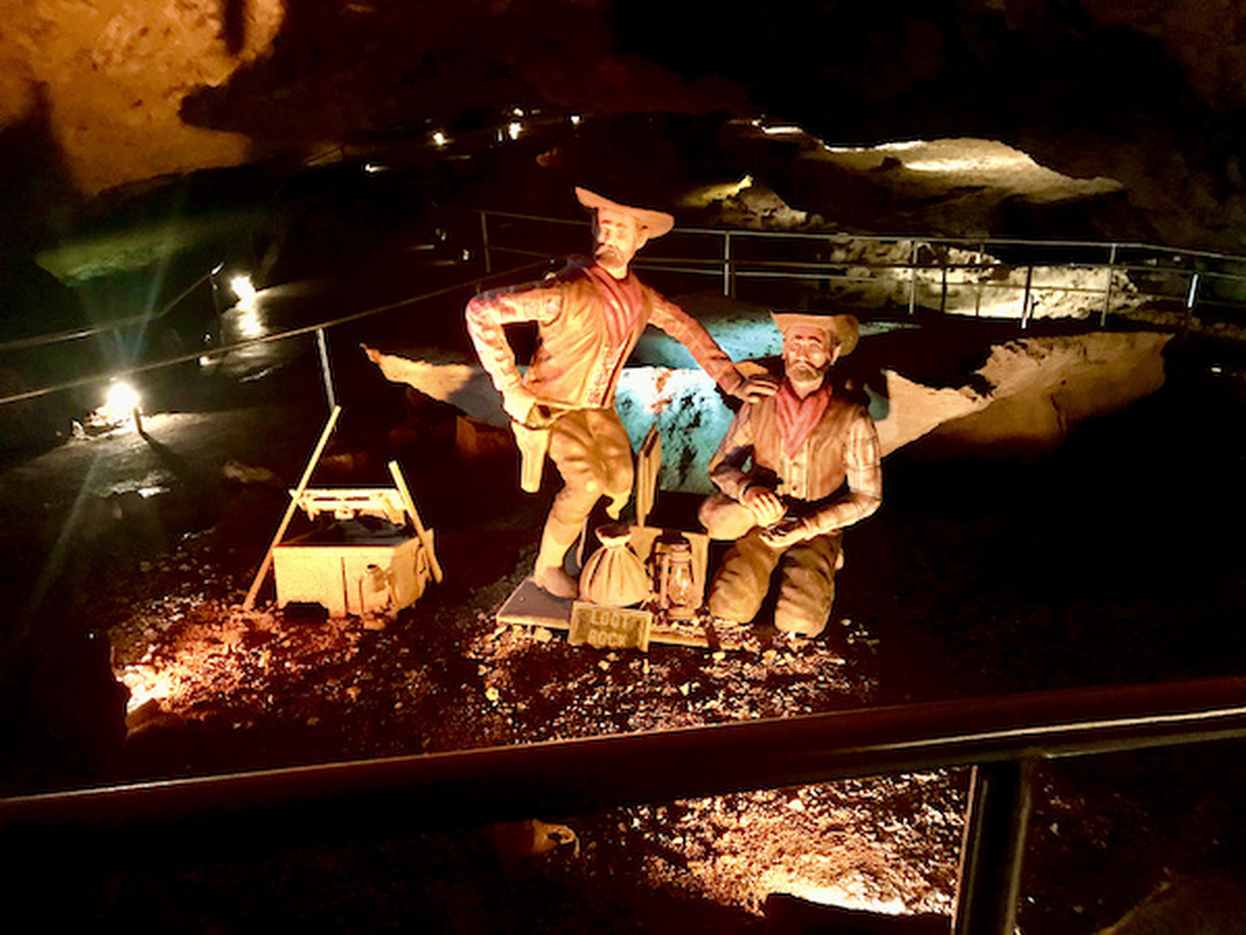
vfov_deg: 49.7
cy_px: 468
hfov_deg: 63.4
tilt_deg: -22.8
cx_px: 623
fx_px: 1008
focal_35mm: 28
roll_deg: +2.9
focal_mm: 3.99
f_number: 1.8
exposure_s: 1/4
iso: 200
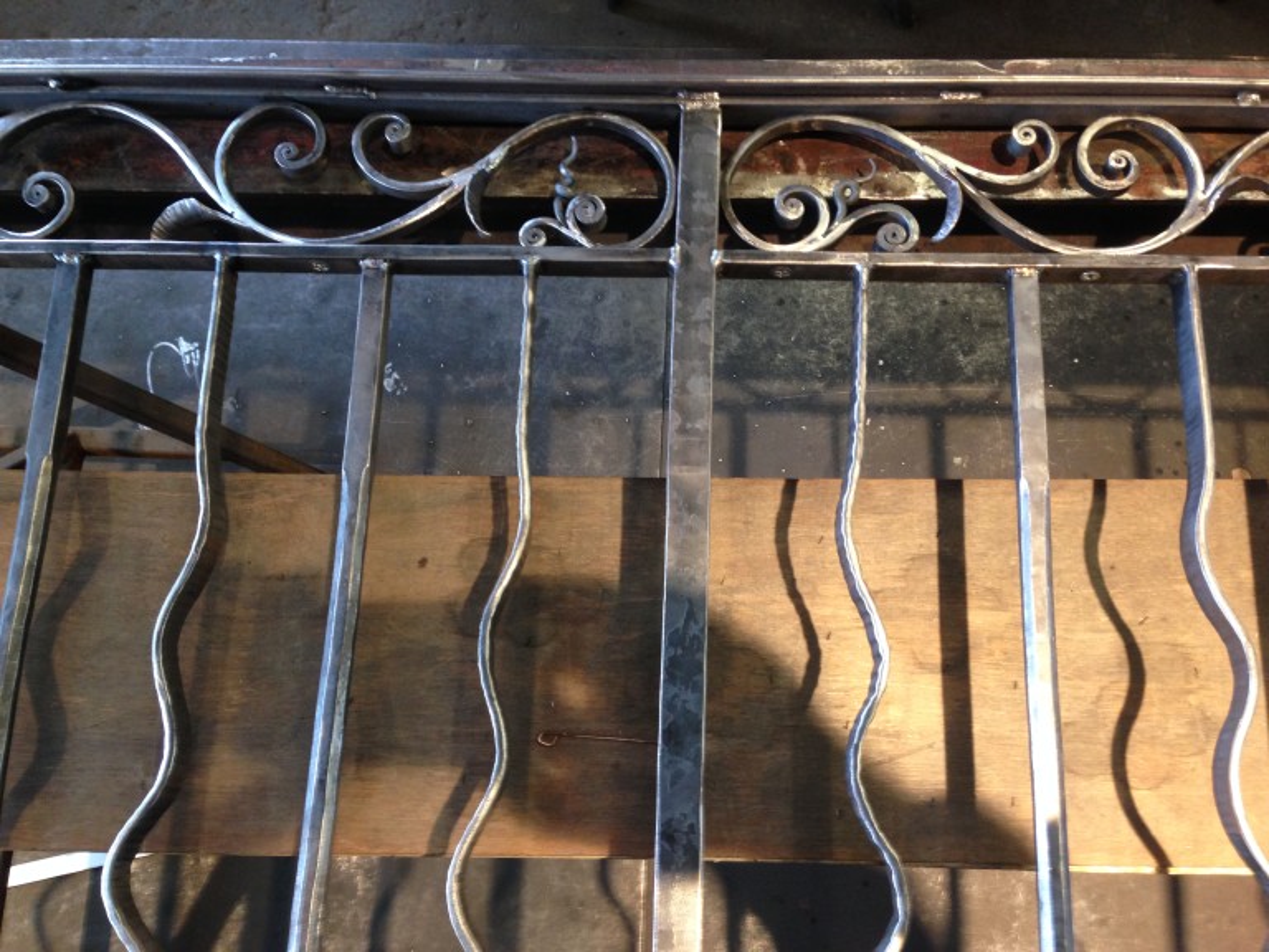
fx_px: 1210
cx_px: 634
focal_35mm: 33
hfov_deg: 55.4
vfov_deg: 42.9
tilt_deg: -75.3
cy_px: 476
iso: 125
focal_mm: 4.12
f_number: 2.4
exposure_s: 1/20
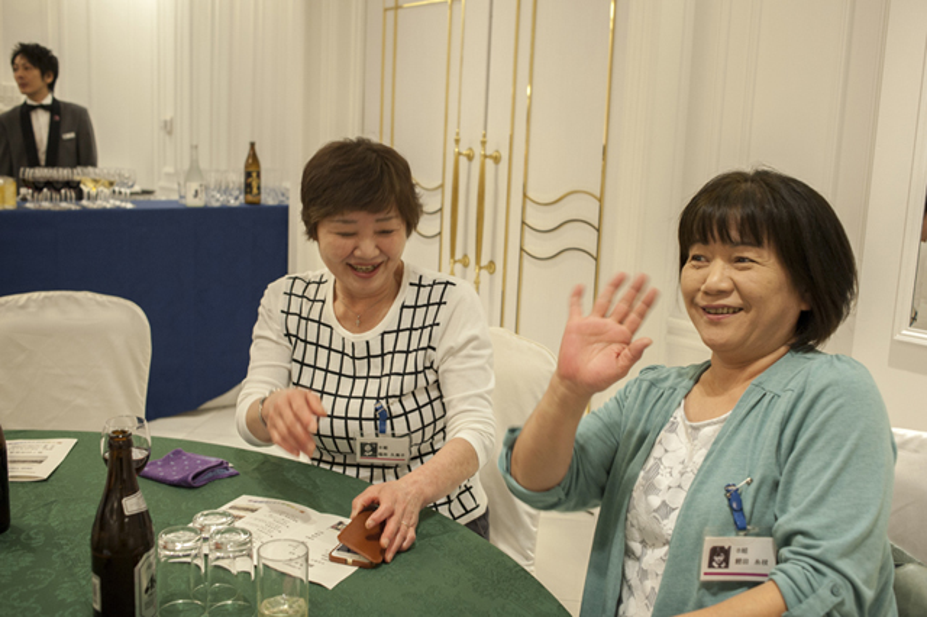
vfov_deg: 37.8
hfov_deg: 54.5
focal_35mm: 35
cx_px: 464
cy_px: 308
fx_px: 901
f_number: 5.6
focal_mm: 35
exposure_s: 1/100
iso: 450
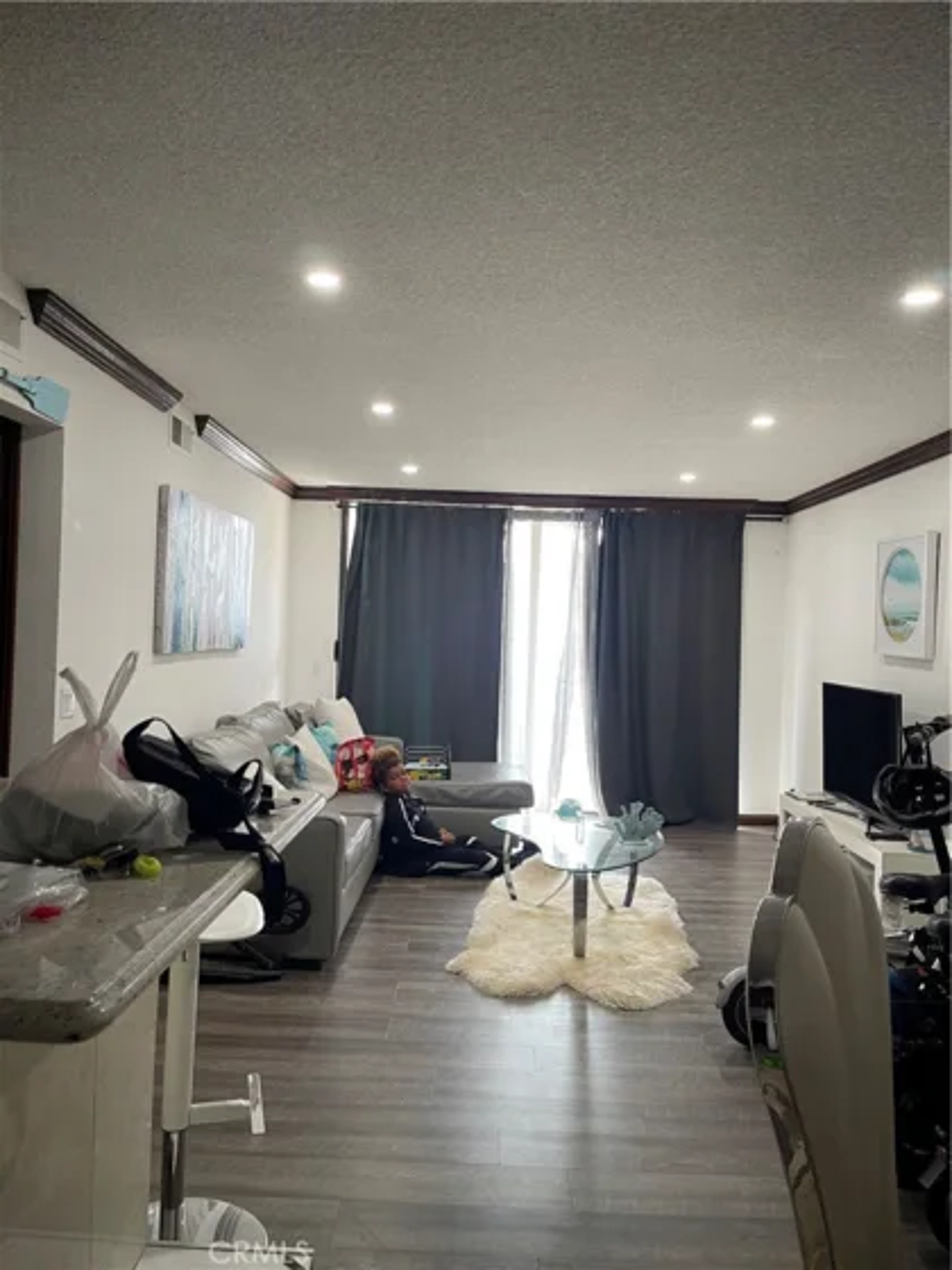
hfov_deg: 54.9
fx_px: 917
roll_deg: -2.1
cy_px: 635
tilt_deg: -0.4
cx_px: 476
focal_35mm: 25
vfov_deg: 69.4
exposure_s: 1/60
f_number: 1.6
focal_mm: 5.1
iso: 100
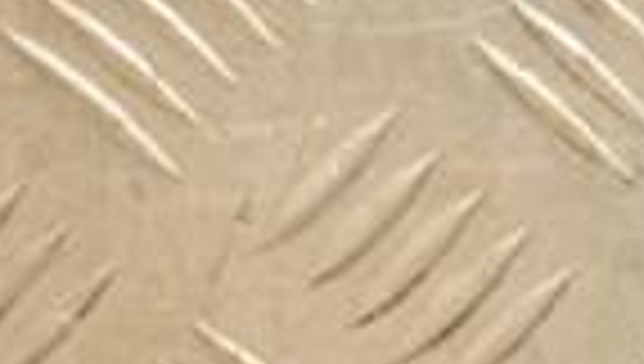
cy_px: 508
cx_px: 1076
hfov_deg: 9.0
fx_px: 3937
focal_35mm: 230
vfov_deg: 5.3
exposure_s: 1/200
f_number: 5.6
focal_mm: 35
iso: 800
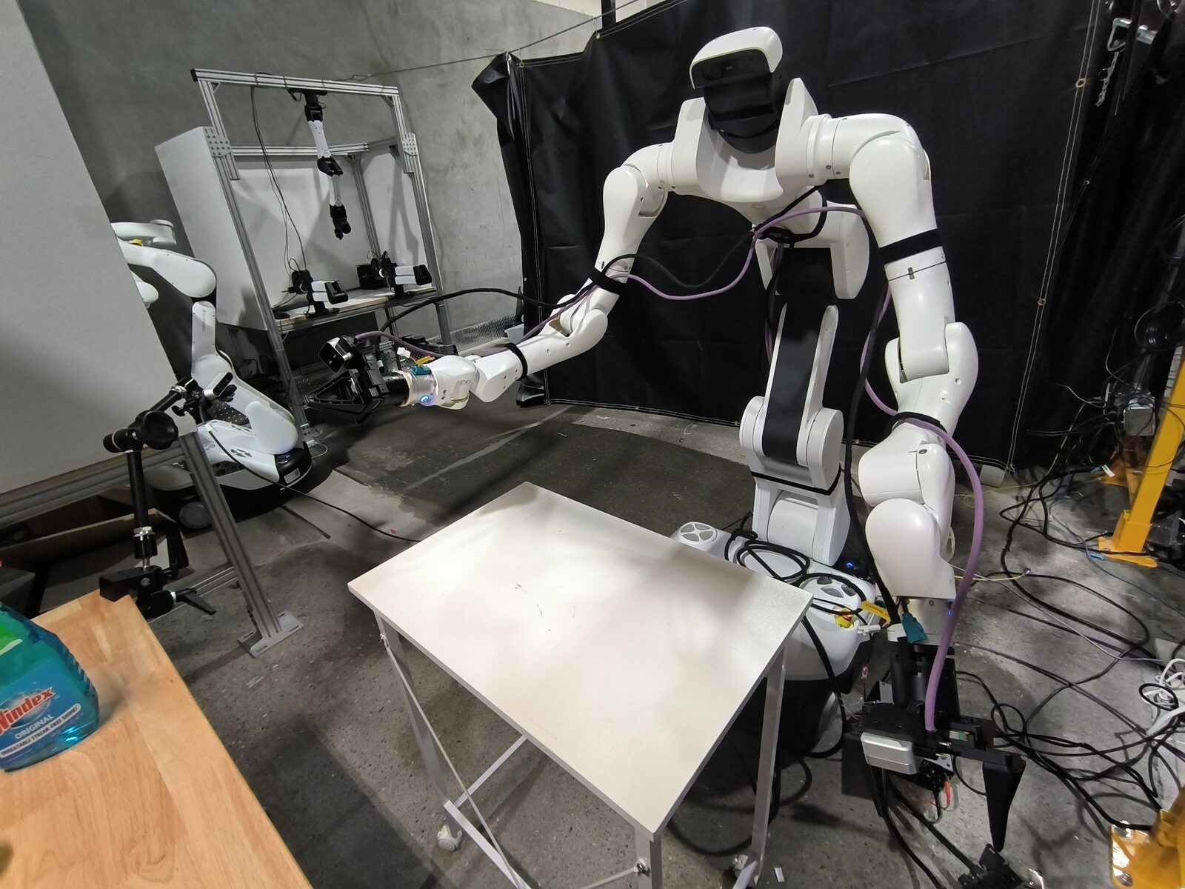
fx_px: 548
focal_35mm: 16
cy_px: 444
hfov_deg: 94.5
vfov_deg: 78.1
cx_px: 592
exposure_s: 1/60
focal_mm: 1.65
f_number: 2.2
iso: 291
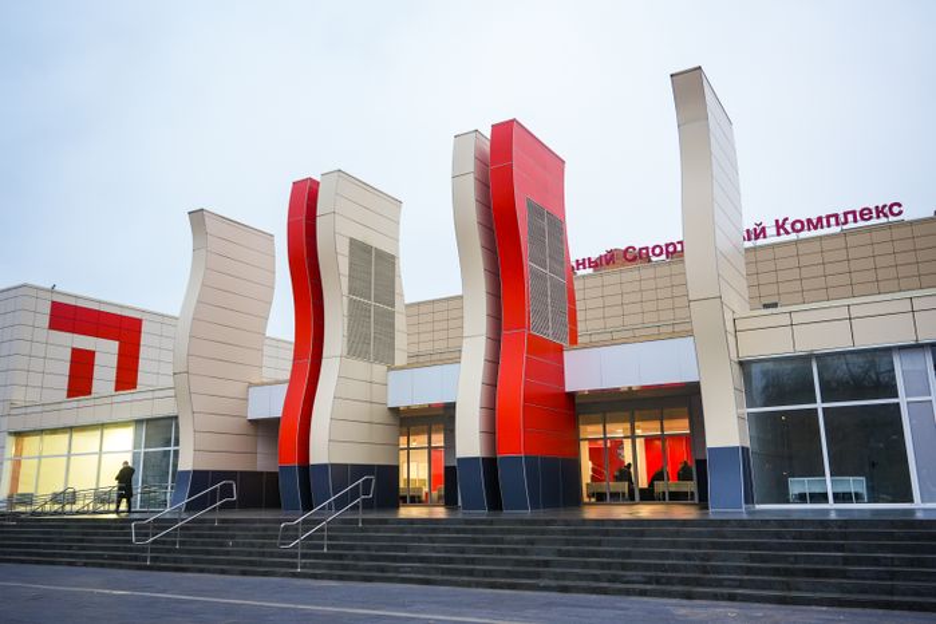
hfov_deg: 63.7
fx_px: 754
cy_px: 312
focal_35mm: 29
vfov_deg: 45.0
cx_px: 468
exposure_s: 1/200
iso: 1000
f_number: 2.8
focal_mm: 29
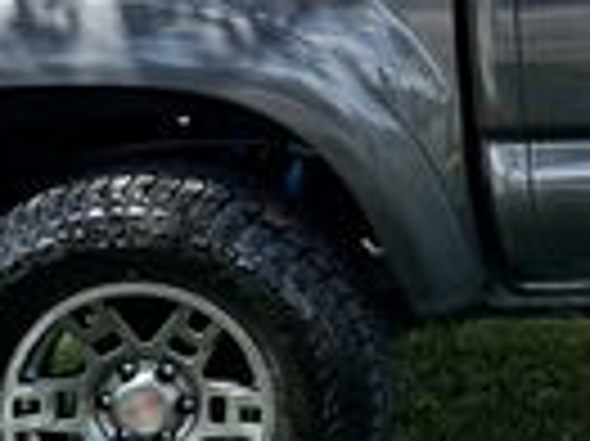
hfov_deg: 15.6
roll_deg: +1.2
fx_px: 1992
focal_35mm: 117
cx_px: 878
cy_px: -40
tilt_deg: -3.5
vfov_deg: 12.4
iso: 80
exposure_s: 1/663
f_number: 1.78
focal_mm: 6.86
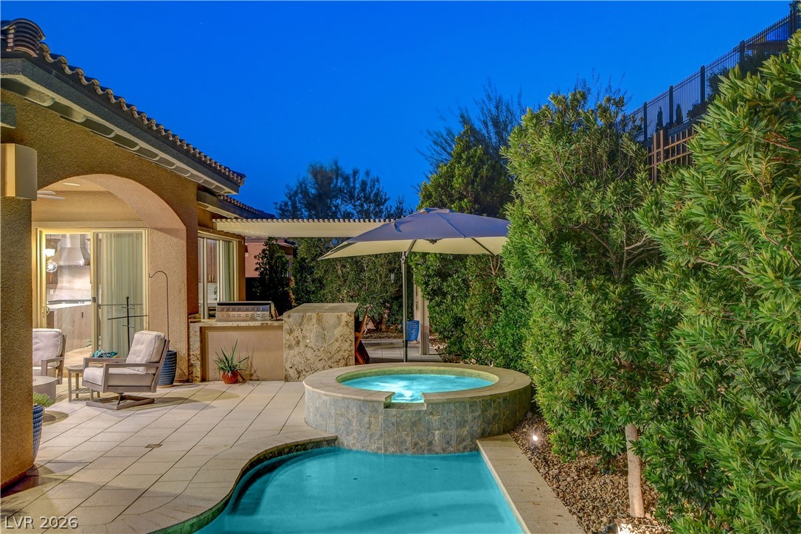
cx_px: 400
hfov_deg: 61.9
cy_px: 267
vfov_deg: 43.6
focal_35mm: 30
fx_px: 667
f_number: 9
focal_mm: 20
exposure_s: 2
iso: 800
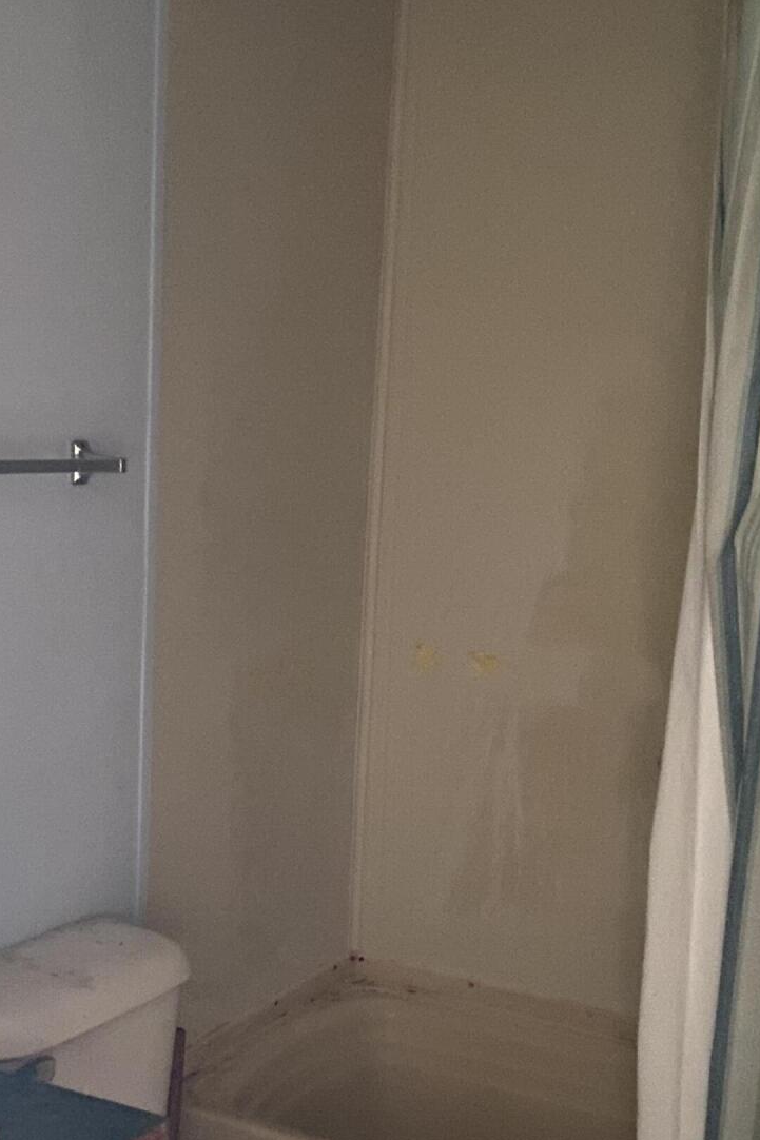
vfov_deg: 39.4
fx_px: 1584
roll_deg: -1.9
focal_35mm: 50
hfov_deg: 26.7
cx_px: 212
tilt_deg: -8.9
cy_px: 681
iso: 500
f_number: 1.8
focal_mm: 4.25
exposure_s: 1/12
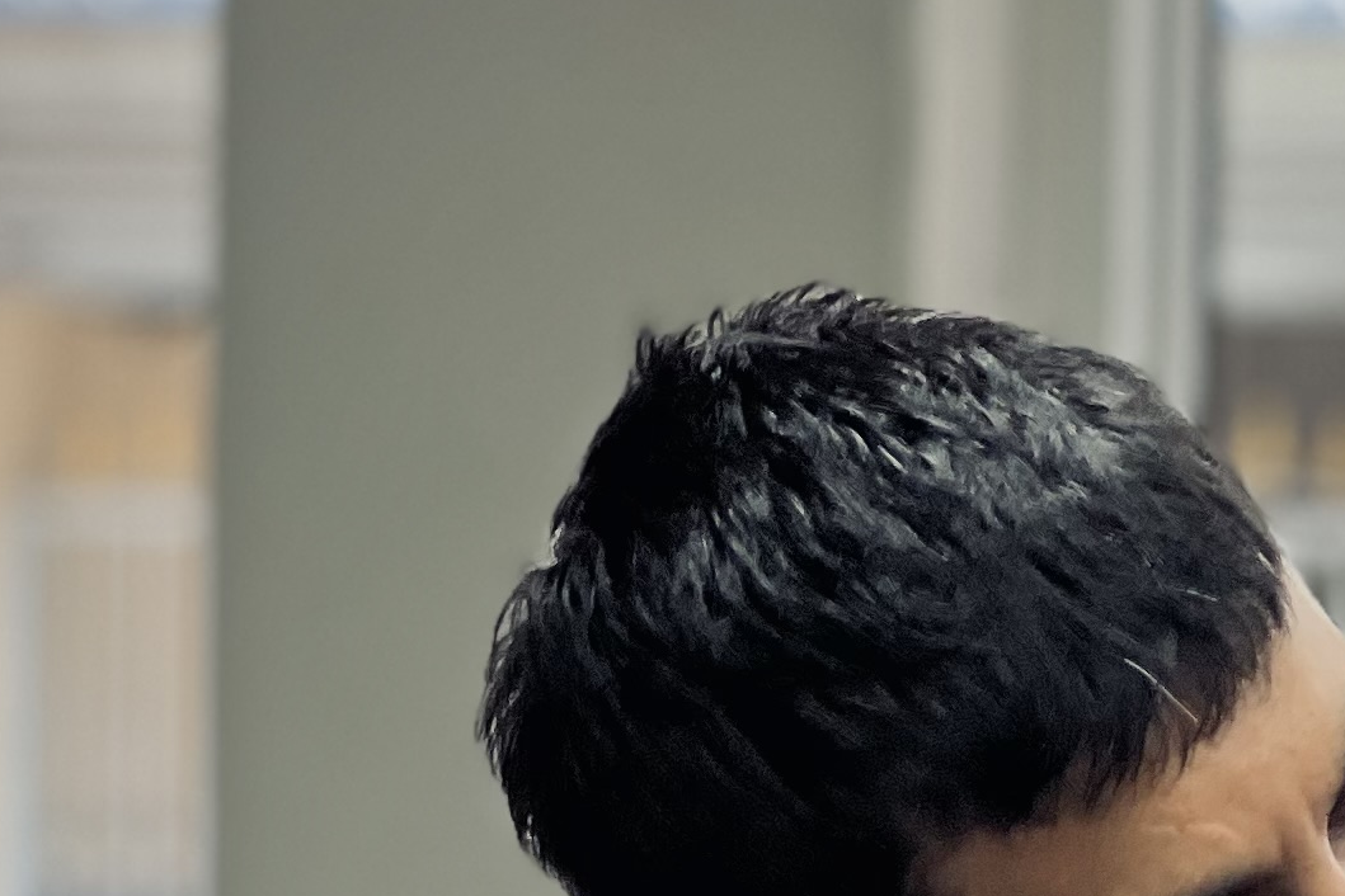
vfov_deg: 4.5
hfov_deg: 6.7
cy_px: 1359
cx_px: 1759
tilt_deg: -2.7
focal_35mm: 305
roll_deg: -0.7
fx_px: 11394
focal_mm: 9
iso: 80
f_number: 2.8
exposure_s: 1/100
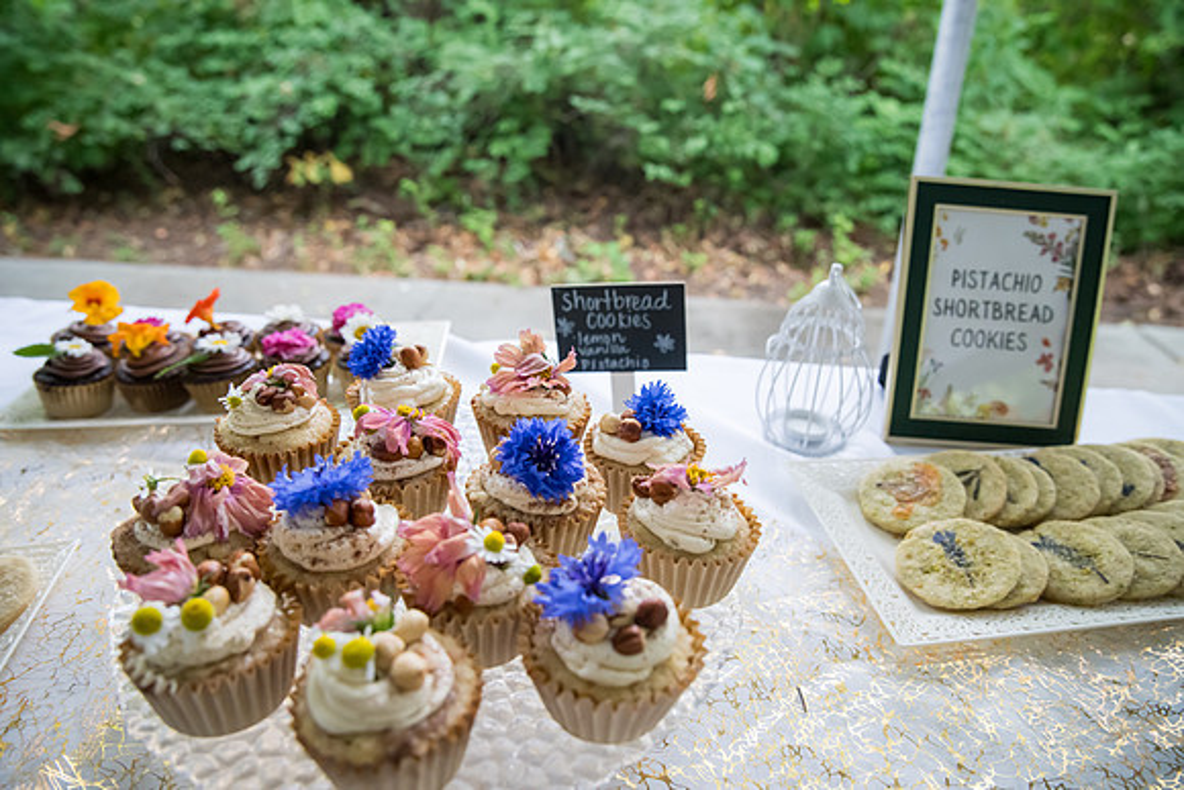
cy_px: 395
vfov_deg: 53.2
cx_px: 592
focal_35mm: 24
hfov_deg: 73.7
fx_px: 789
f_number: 4
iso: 2500
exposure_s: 1/320
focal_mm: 24
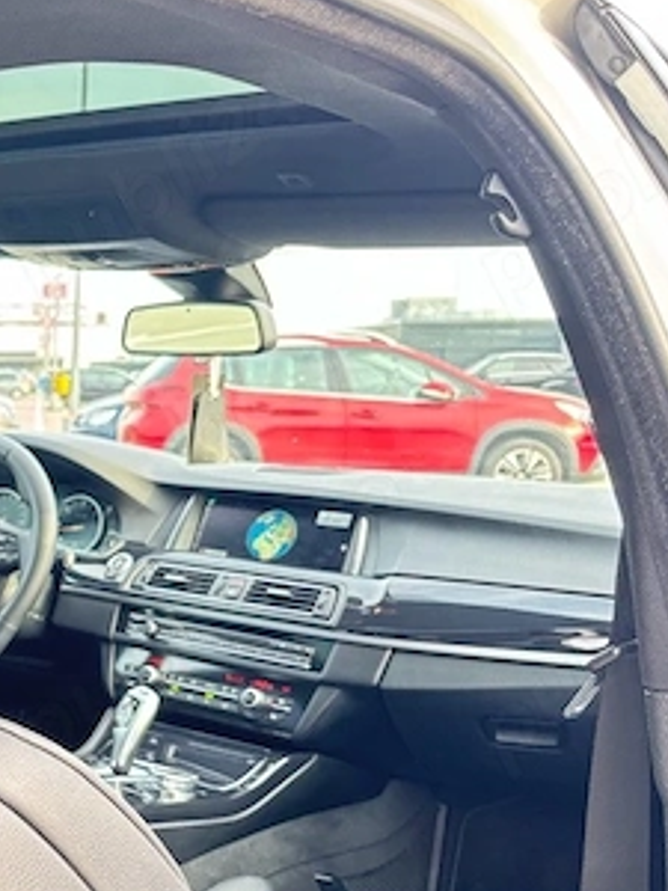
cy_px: 630
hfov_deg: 25.2
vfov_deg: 36.2
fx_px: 1338
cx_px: -134
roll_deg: -0.2
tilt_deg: -10.8
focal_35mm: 52
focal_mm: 5.96
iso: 125
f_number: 1.6
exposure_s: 1/76
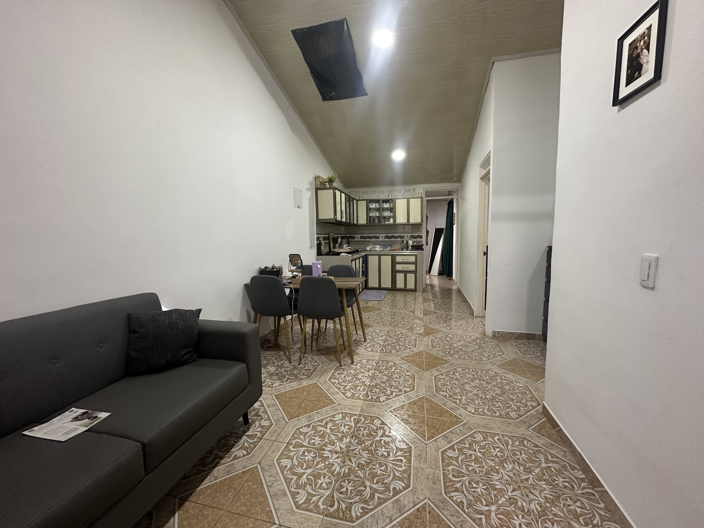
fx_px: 285
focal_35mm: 14
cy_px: 264
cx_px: 352
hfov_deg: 102.1
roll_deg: +0.0
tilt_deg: -5.8
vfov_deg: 85.7
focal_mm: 2.22
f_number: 2.2
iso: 320
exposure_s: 1/60
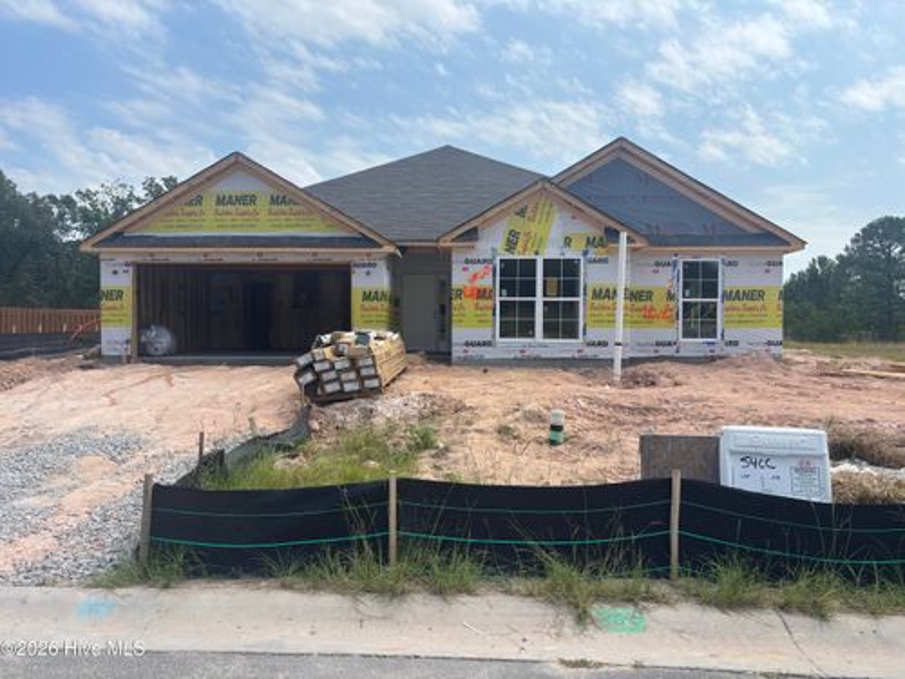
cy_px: 340
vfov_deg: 53.1
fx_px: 680
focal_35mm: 26
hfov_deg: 67.3
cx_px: 452
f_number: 1.6
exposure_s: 1/4082
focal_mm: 5.96
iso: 50
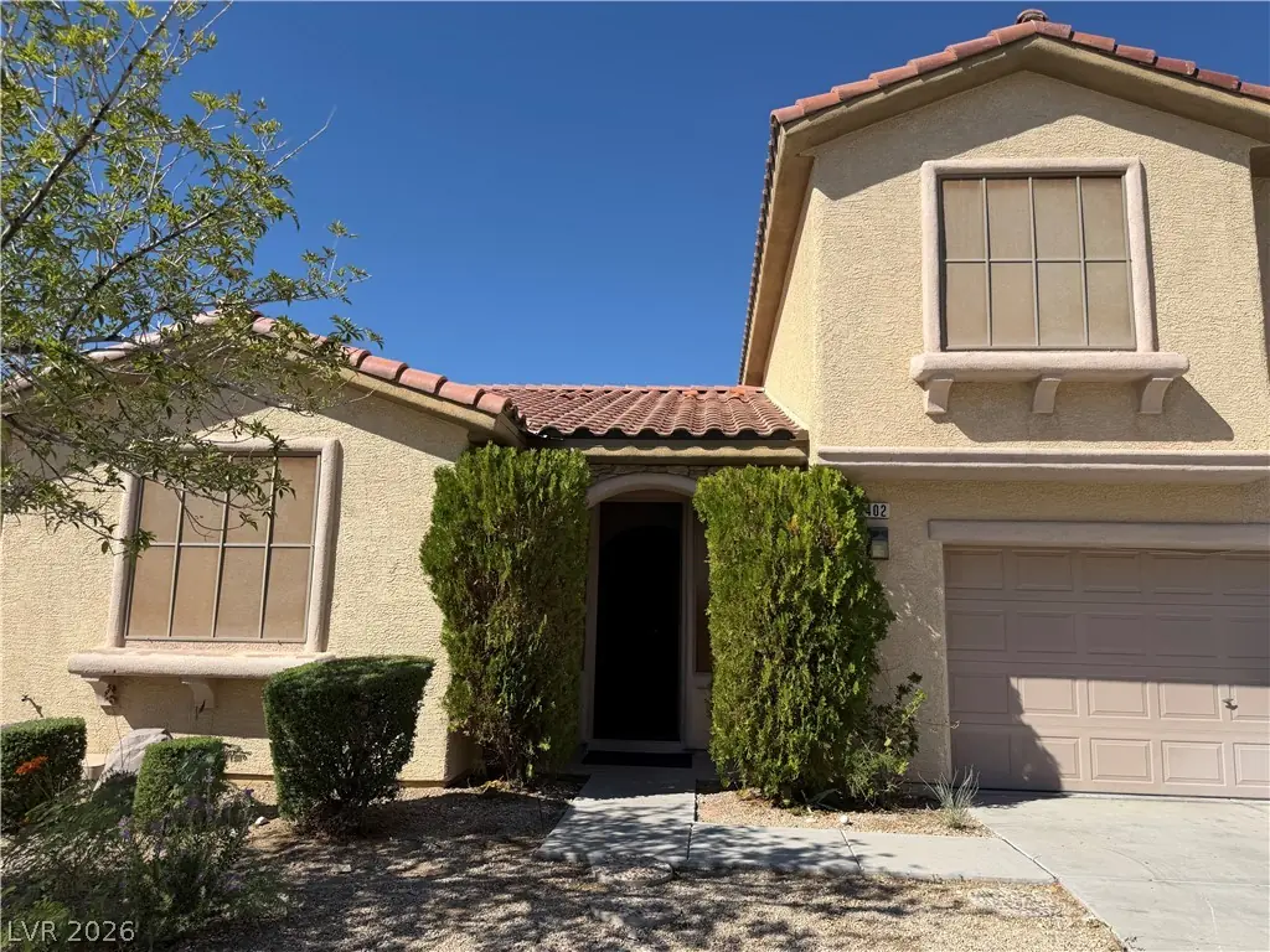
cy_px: 476
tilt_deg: +9.0
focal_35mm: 24
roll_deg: -1.3
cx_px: 635
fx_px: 881
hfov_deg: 71.6
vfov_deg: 56.8
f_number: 1.78
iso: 80
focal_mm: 6.76
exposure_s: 1/4975
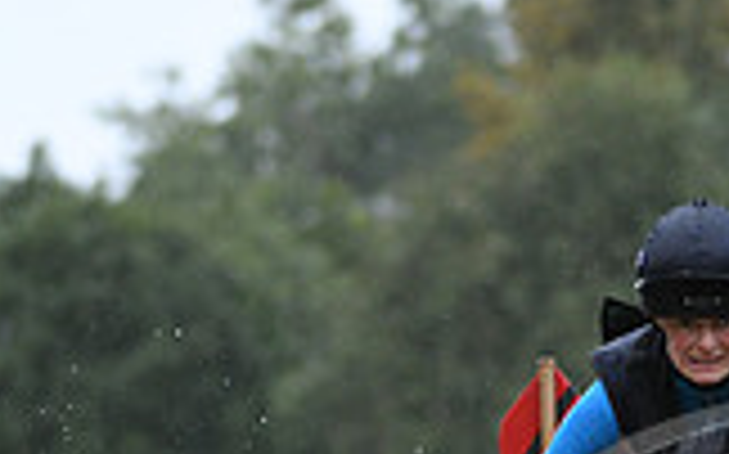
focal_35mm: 1093
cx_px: 783
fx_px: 21700
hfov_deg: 1.9
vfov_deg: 1.2
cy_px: 789
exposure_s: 1/1250
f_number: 4.5
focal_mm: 200
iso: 1100
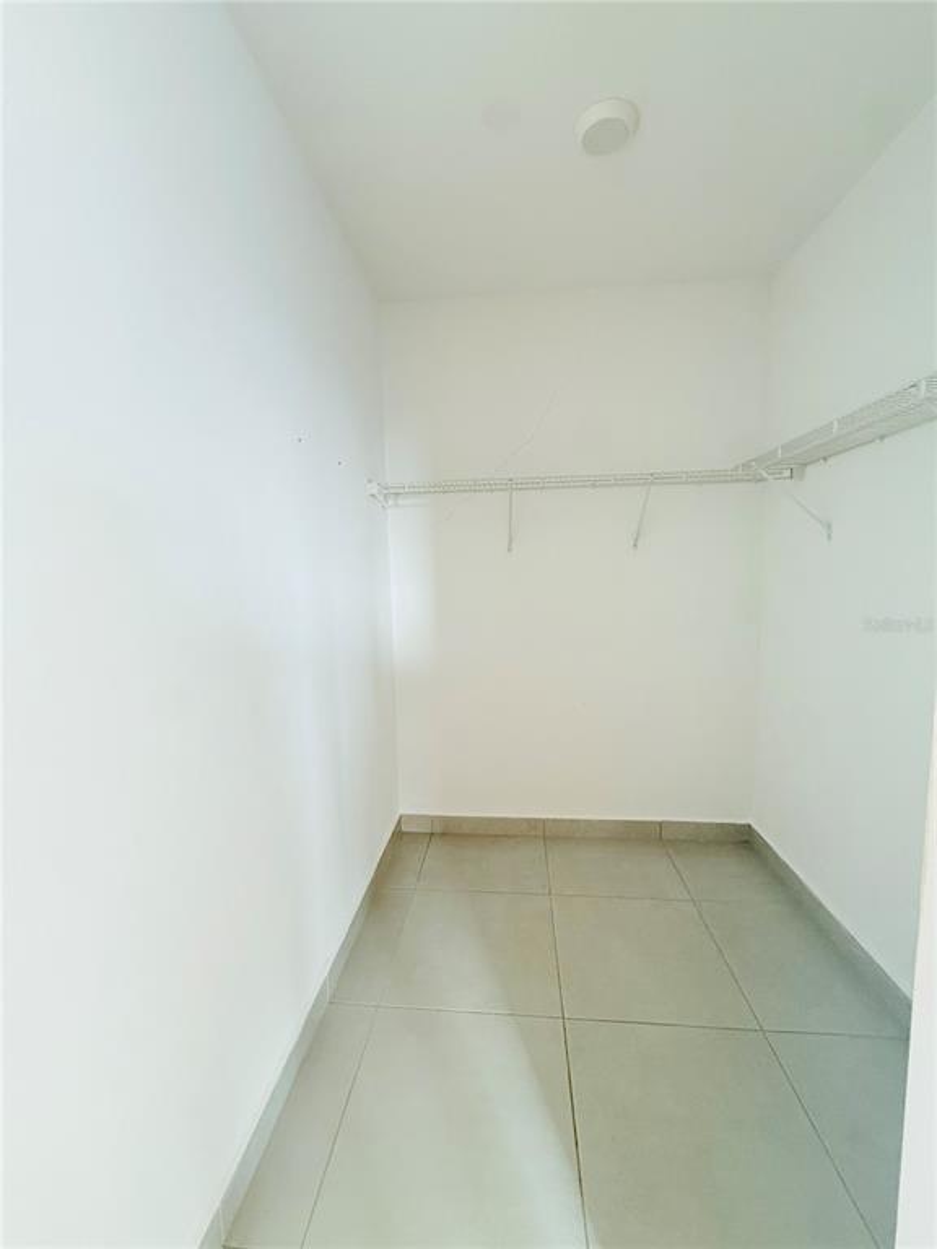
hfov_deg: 85.7
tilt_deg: -6.3
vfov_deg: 102.1
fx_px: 505
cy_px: 624
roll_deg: +0.0
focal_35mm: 14
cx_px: 468
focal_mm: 2.22
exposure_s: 1/99
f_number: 2.2
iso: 200
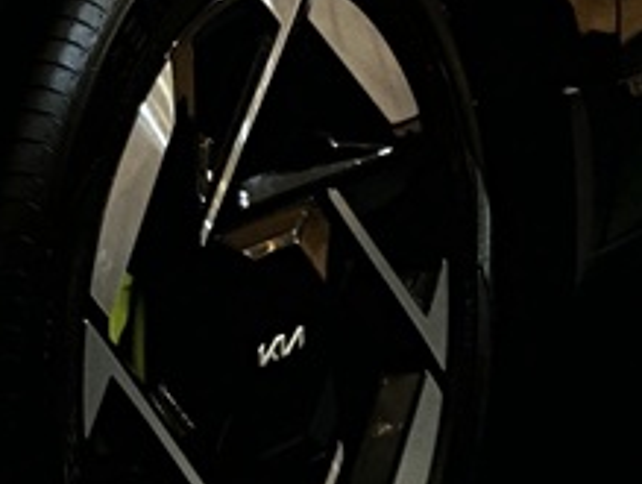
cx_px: -812
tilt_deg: -3.1
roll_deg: +0.5
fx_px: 6520
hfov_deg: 5.5
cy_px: -434
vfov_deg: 4.2
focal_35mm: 351
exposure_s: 1/100
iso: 250
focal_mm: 9
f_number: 2.8
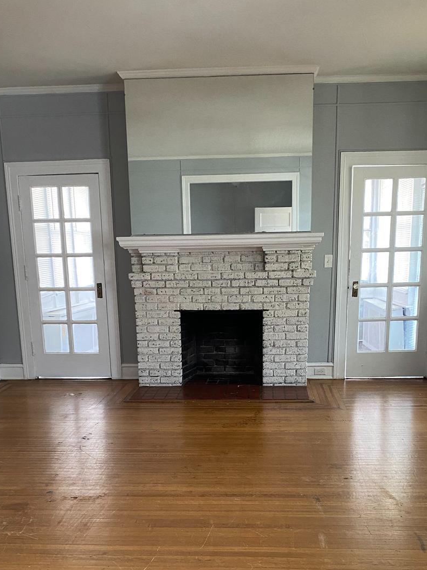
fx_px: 625
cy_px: 406
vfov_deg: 47.7
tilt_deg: -15.0
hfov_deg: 37.7
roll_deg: +2.1
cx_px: 220
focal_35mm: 38
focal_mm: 4.25
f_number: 1.8
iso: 250
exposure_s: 1/60
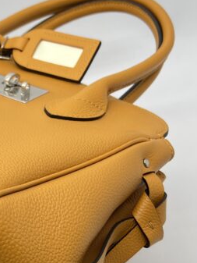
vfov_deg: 24.3
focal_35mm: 79
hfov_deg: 17.8
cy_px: 208
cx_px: -35
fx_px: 599
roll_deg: +15.4
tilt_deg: -42.3
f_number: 1.5
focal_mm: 5.7
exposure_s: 1/101
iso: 32
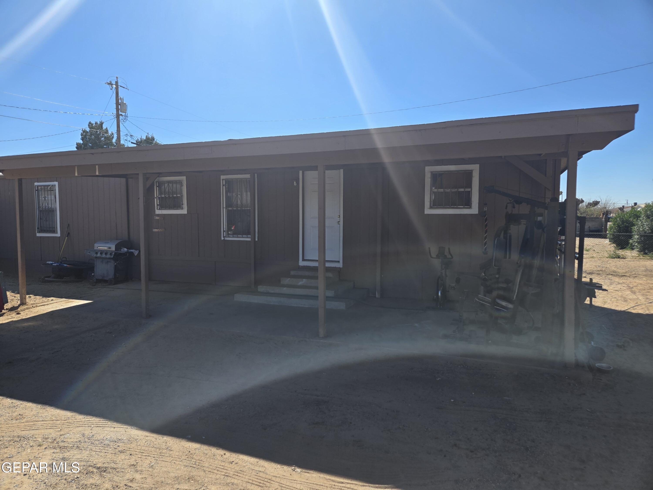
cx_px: 326
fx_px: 434
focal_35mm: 23
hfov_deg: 73.9
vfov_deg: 58.9
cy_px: 245
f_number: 1.8
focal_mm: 5.4
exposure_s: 1/2921
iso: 40
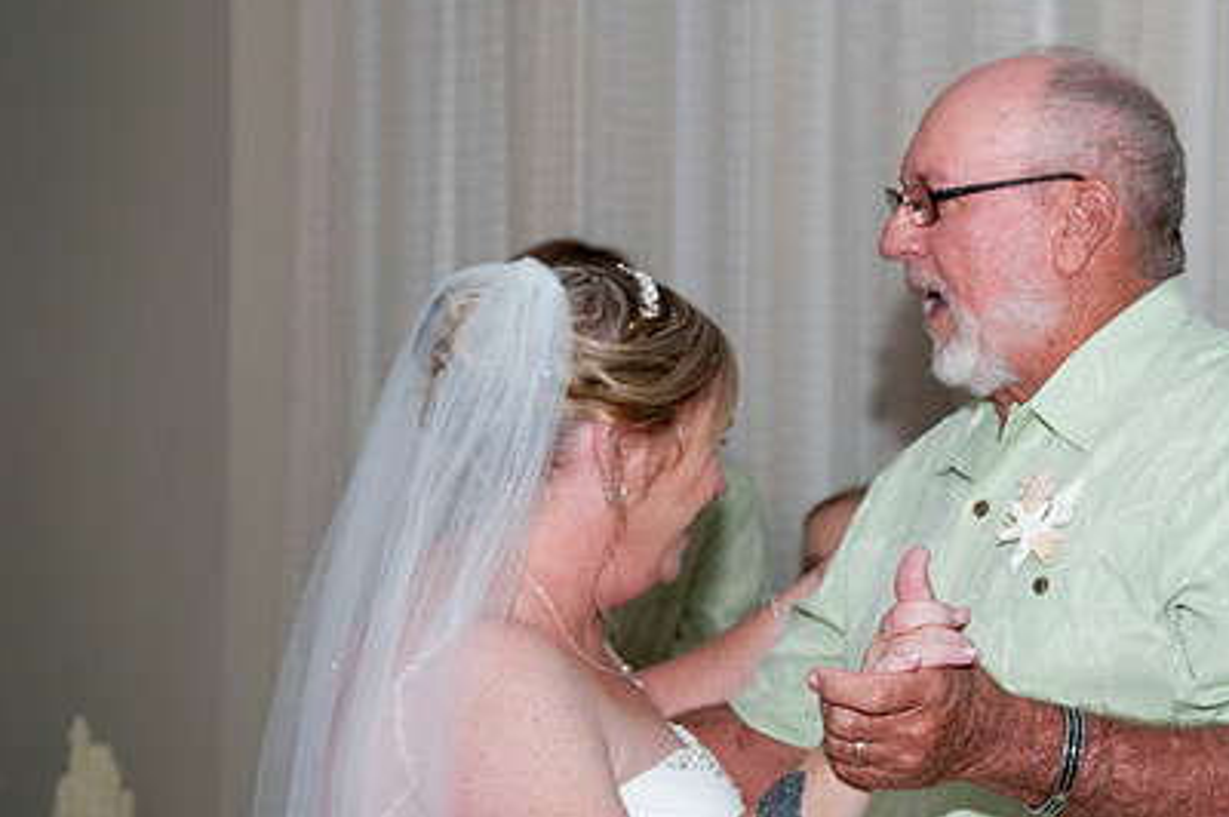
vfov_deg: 12.1
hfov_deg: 18.1
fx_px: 3854
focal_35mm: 113
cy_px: 502
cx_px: 830
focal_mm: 52
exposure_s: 1/250
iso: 400
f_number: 5.6
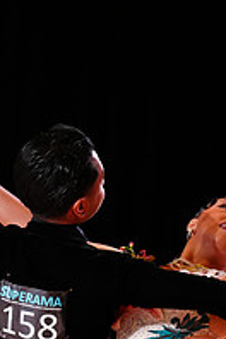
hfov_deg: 2.8
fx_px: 4680
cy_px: 404
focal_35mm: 497
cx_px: 86
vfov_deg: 4.1
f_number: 2.8
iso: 1600
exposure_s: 1/400
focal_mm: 170
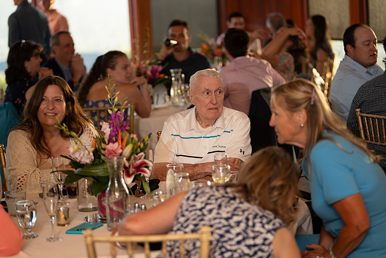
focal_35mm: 101
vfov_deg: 13.6
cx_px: 193
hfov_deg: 20.2
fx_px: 1083
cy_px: 129
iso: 500
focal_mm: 101
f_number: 2.8
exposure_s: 1/250
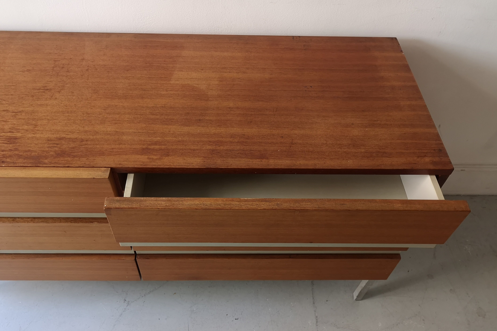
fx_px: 414
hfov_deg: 61.9
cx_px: 233
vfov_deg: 43.6
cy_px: 176
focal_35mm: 30
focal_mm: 3.95
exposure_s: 1/33.3
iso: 125
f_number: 1.8
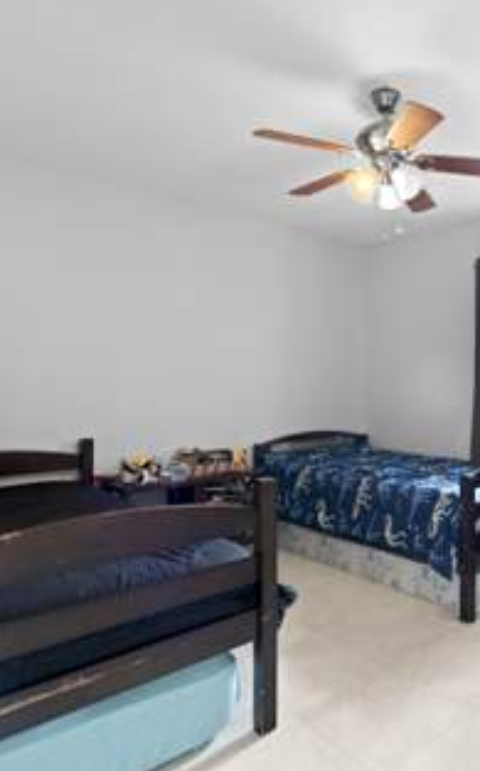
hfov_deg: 44.8
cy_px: 386
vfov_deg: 72.6
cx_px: 431
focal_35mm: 25
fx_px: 524
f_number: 11
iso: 400
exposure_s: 2
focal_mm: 16
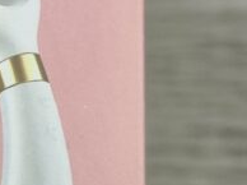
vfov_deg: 14.5
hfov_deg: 18.2
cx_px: -130
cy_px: -87
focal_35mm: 95
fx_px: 677
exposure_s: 1/100
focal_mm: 5.4
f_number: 1.8
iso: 1250
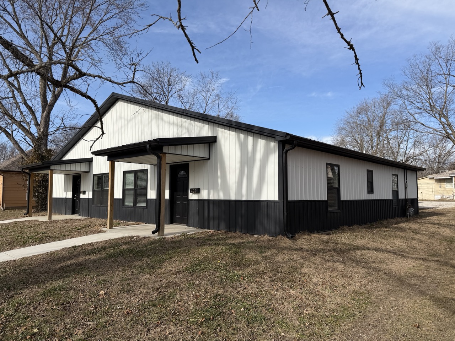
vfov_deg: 56.8
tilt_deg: +4.2
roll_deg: +0.1
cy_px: 170
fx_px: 315
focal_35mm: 24
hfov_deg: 71.6
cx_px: 228
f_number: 1.78
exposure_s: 1/3953
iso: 80
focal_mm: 6.76
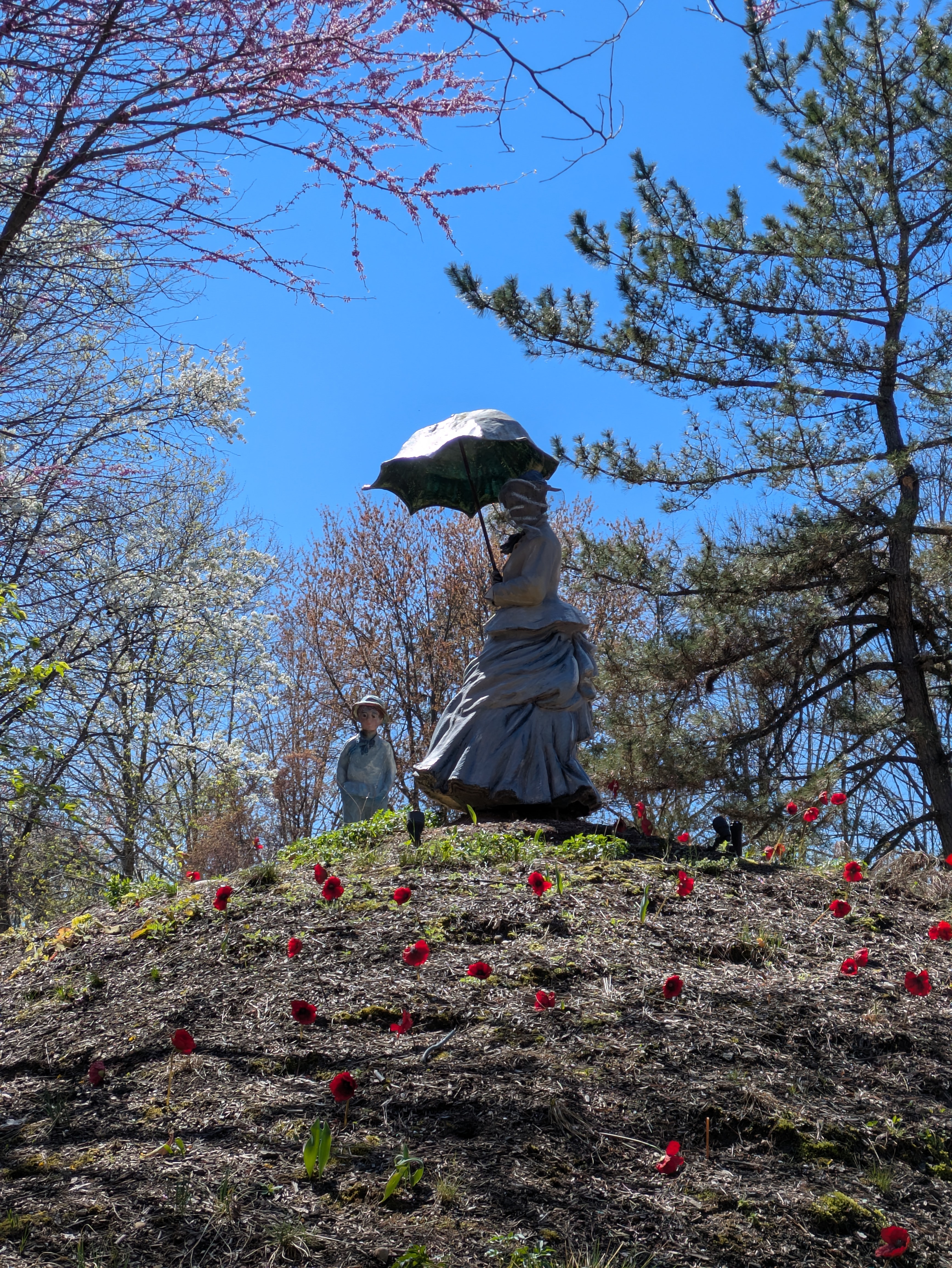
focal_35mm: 51
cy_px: 634
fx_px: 1869
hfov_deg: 28.6
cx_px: 476
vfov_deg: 37.5
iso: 44
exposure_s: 1/1969
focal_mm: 5.43
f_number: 1.89
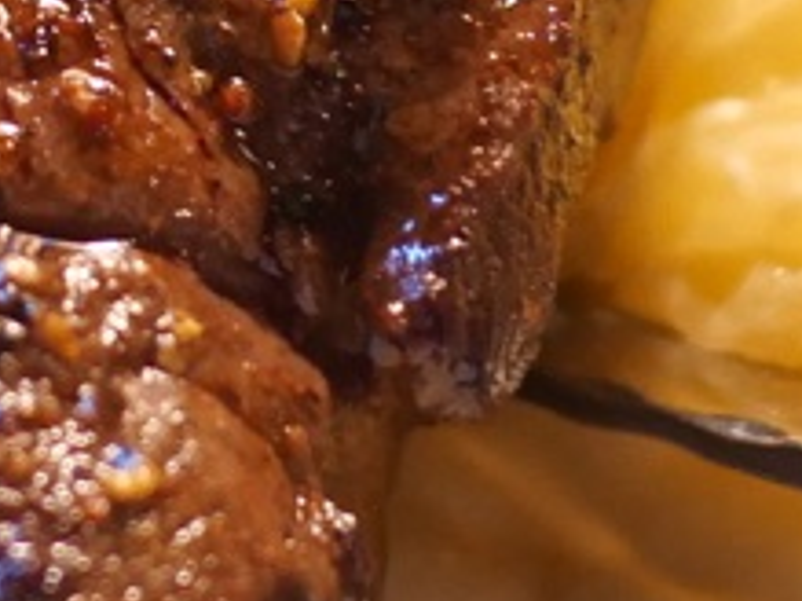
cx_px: -352
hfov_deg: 8.8
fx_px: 5071
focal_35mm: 219
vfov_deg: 6.7
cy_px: -180
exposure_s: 1/60
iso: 1000
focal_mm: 15
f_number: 2
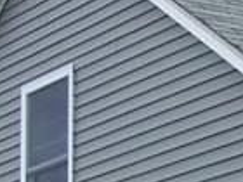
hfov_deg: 6.8
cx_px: 550
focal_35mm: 278
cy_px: 432
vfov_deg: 5.2
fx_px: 1952
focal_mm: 6.3
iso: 80
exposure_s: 1/640
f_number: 4
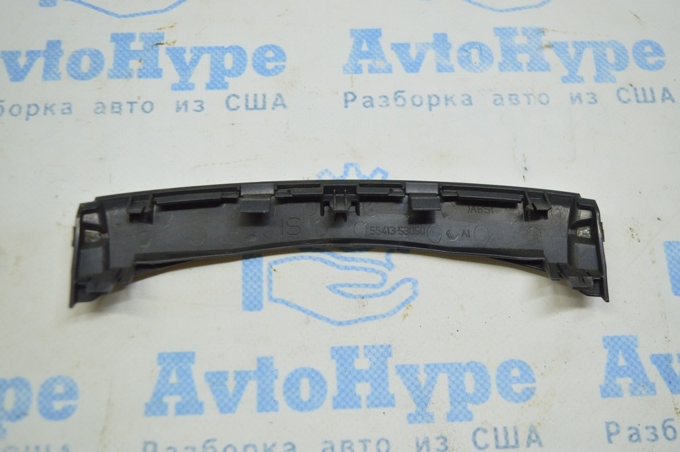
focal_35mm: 42
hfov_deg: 46.4
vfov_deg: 31.8
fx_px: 793
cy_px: 226
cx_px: 340
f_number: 4.2
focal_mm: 28
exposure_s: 1/60
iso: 400
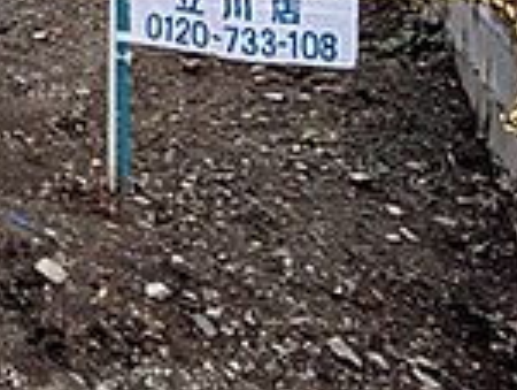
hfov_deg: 22.8
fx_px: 838
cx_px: -372
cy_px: -179
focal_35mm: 56
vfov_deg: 22.1
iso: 52
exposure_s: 1/2915
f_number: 2.2
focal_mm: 1.83
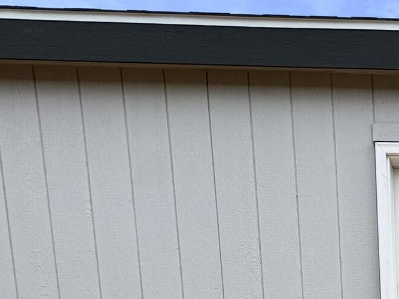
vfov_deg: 26.0
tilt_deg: -7.3
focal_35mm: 43
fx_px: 496
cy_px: 432
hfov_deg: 33.7
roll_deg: +1.5
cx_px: 501
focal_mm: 2.22
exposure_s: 1/1217
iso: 40
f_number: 2.2
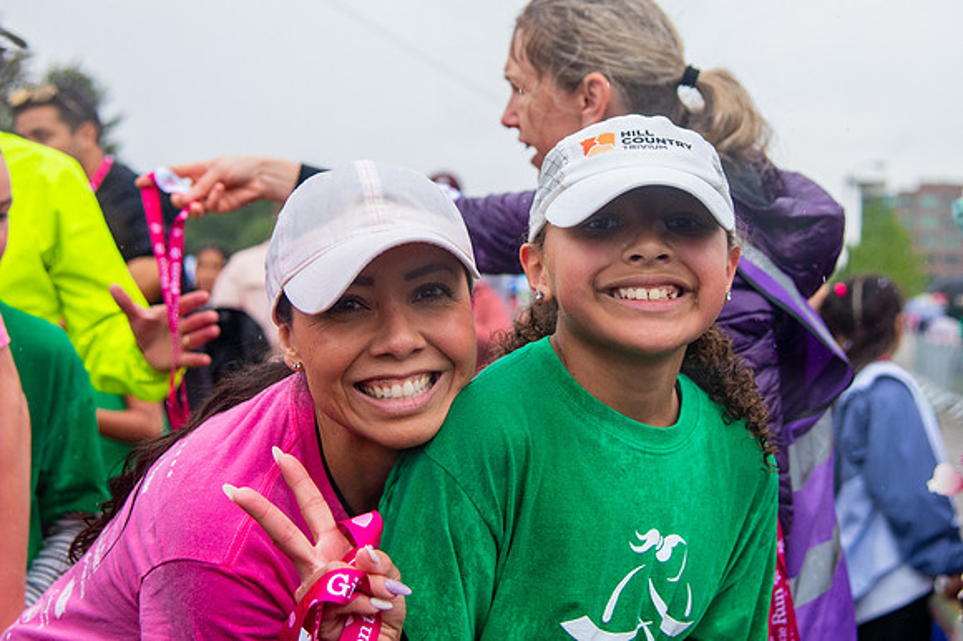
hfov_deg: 30.4
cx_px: 482
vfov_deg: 20.4
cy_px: 186
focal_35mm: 66
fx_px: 1775
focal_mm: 44
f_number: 4
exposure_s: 1/1600
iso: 1600
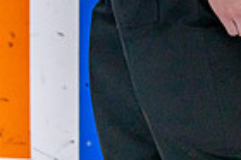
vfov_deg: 4.2
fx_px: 2146
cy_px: -204
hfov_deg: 6.4
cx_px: 301
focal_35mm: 321
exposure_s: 1/1250
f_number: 2.8
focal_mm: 70
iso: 3200
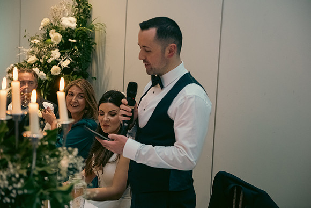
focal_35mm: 60
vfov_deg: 22.6
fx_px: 518
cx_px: 156
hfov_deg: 33.4
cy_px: 104
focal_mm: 60
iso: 2000
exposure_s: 1/160
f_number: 3.5
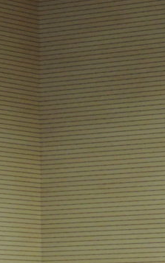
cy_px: 237
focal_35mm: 274
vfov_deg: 7.6
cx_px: -87
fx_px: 1972
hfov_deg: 4.8
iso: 800
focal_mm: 16
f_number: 4.1
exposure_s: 1/20
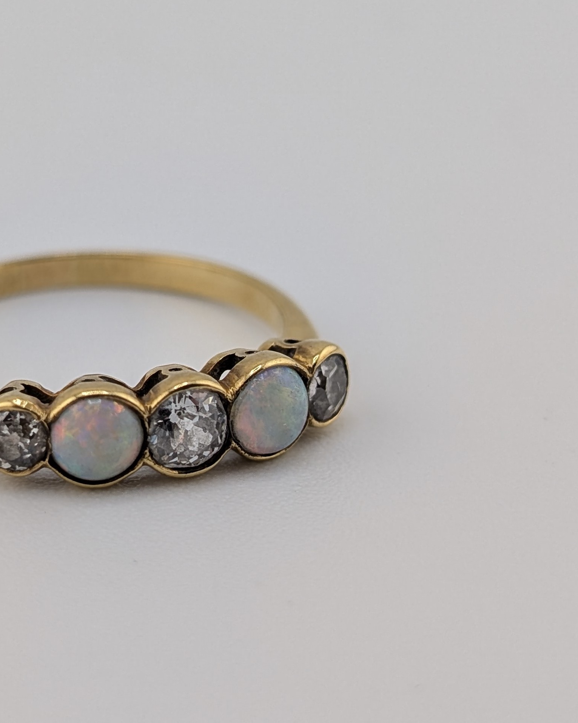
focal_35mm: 64
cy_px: 362
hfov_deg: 23.5
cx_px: 111
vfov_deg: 29.6
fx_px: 1368
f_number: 1.68
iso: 28
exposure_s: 1/765
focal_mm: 6.9
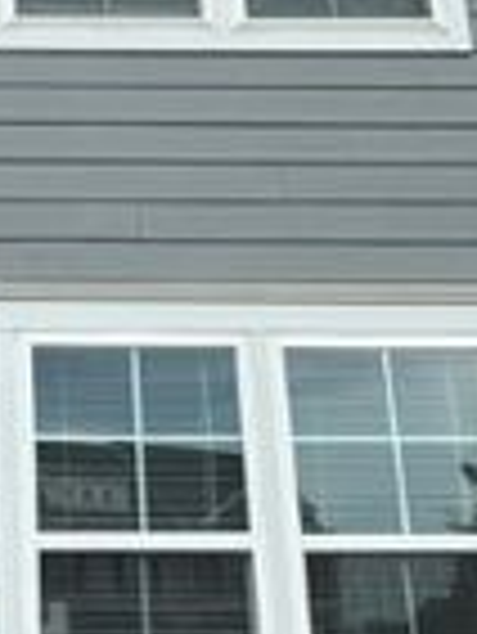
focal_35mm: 66
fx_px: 1211
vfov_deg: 29.3
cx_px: -86
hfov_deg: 20.9
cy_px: 371
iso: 40
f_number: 2.2
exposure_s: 1/700
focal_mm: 2.22
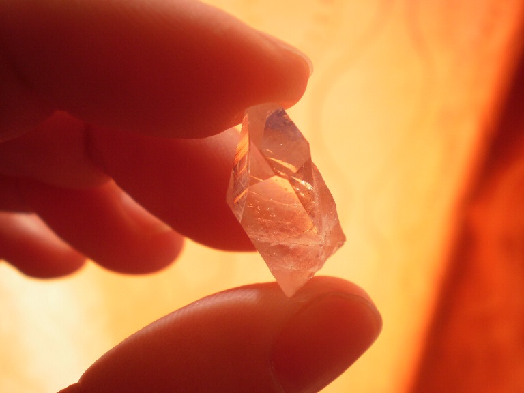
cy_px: 196
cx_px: 262
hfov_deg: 44.8
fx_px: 636
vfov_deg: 34.3
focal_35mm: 42
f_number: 3.5
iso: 100
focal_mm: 7.4
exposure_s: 1/400
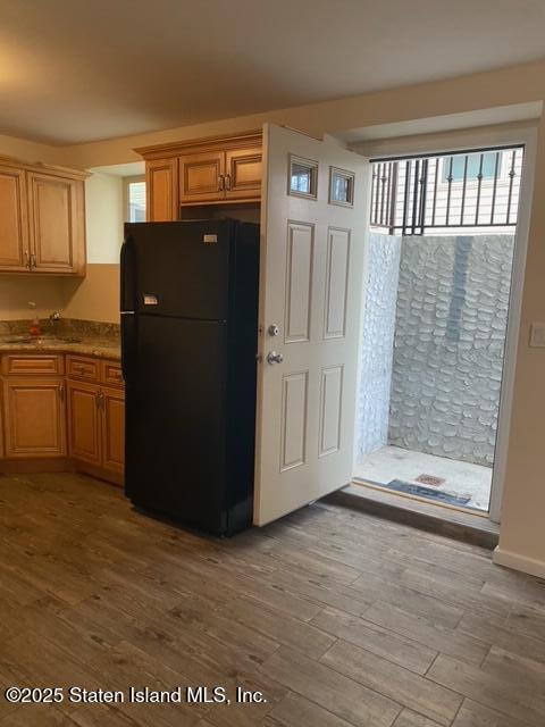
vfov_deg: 67.3
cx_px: 272
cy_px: 364
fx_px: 546
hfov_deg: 53.1
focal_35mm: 26
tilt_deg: -6.6
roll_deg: -3.0
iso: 250
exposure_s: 1/60
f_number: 1.8
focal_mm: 4.25
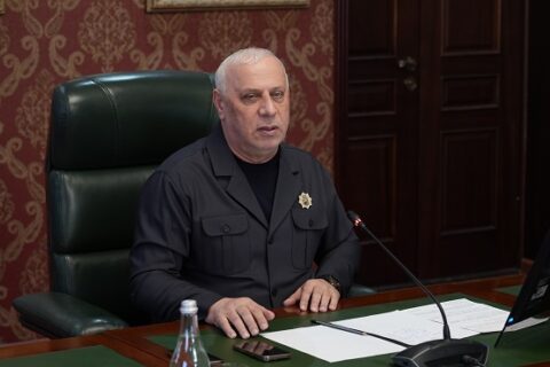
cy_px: 184
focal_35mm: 105
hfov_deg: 19.5
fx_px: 1604
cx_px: 275
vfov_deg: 13.0
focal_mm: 70
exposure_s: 1/50
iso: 1250
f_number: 4
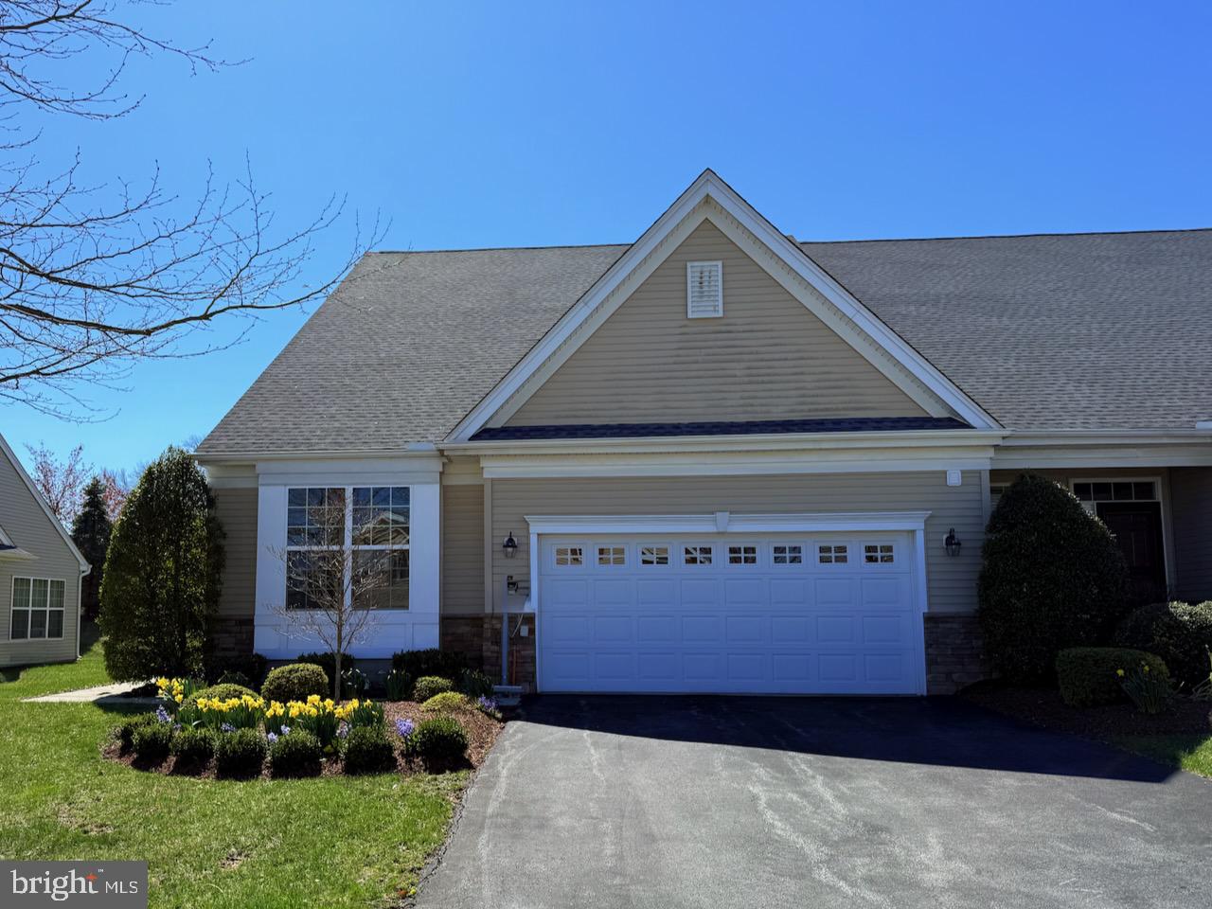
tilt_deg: +8.3
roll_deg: -0.8
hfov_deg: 71.6
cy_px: 454
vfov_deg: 56.8
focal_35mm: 24
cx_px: 606
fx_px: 840
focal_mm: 6.76
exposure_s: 1/4673
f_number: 1.78
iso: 80
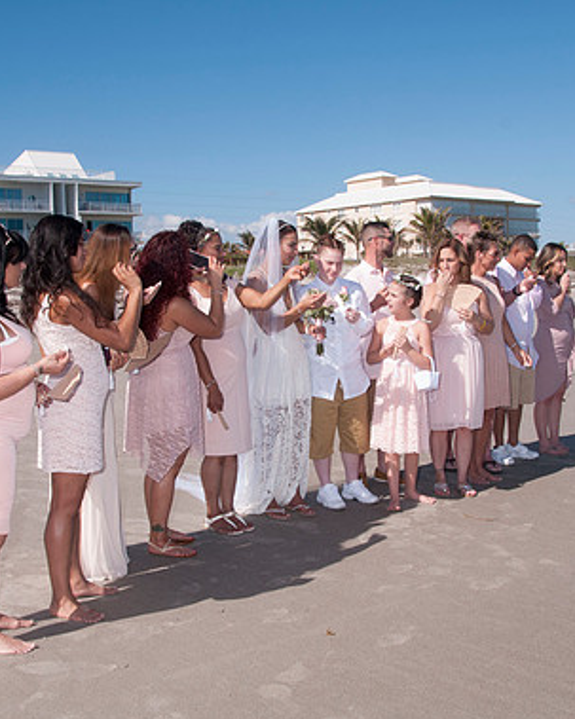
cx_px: 300
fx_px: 915
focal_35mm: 43
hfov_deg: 34.9
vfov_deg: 42.9
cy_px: 363
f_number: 11
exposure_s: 1/250
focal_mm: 20
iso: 100
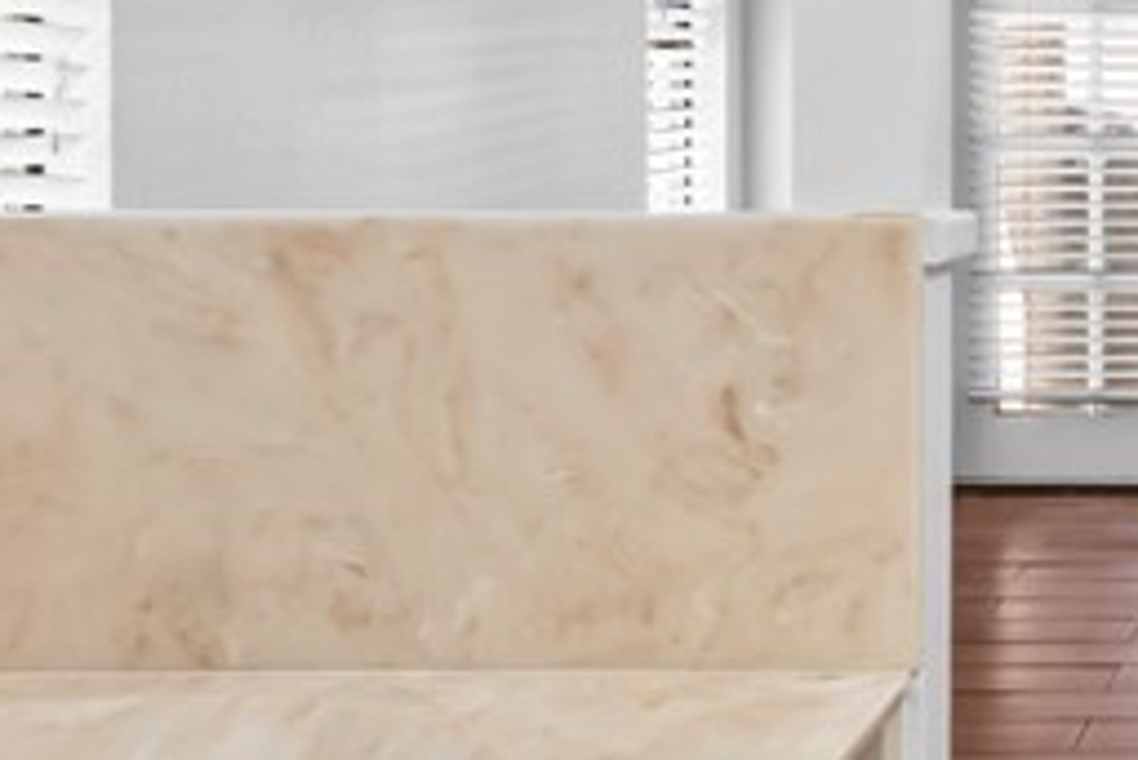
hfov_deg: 24.6
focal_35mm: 72
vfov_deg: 18.7
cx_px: 1463
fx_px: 2277
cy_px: 120
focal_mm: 17
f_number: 10
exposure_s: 1
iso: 400
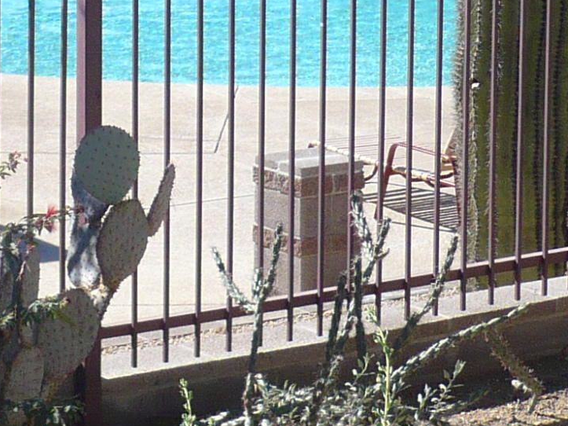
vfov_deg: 8.8
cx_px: -152
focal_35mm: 166
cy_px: -113
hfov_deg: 11.6
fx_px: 2723
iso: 100
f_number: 3
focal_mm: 6.6
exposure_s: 1/1000
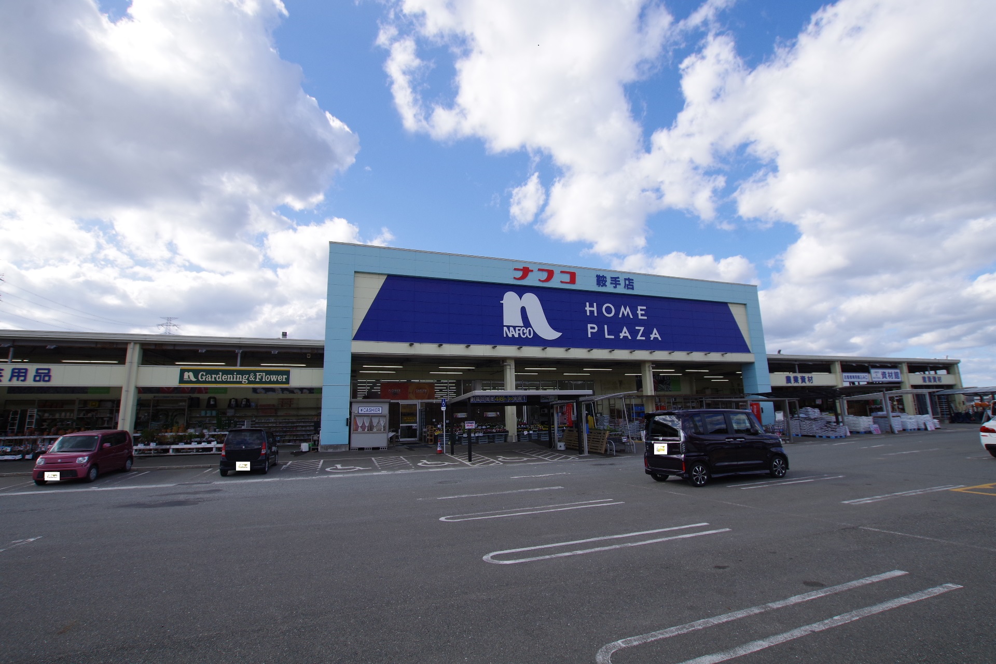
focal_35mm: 15
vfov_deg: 77.3
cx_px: 498
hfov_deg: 100.4
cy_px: 332
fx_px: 415
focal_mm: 10
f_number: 7.1
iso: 200
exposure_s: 1/400
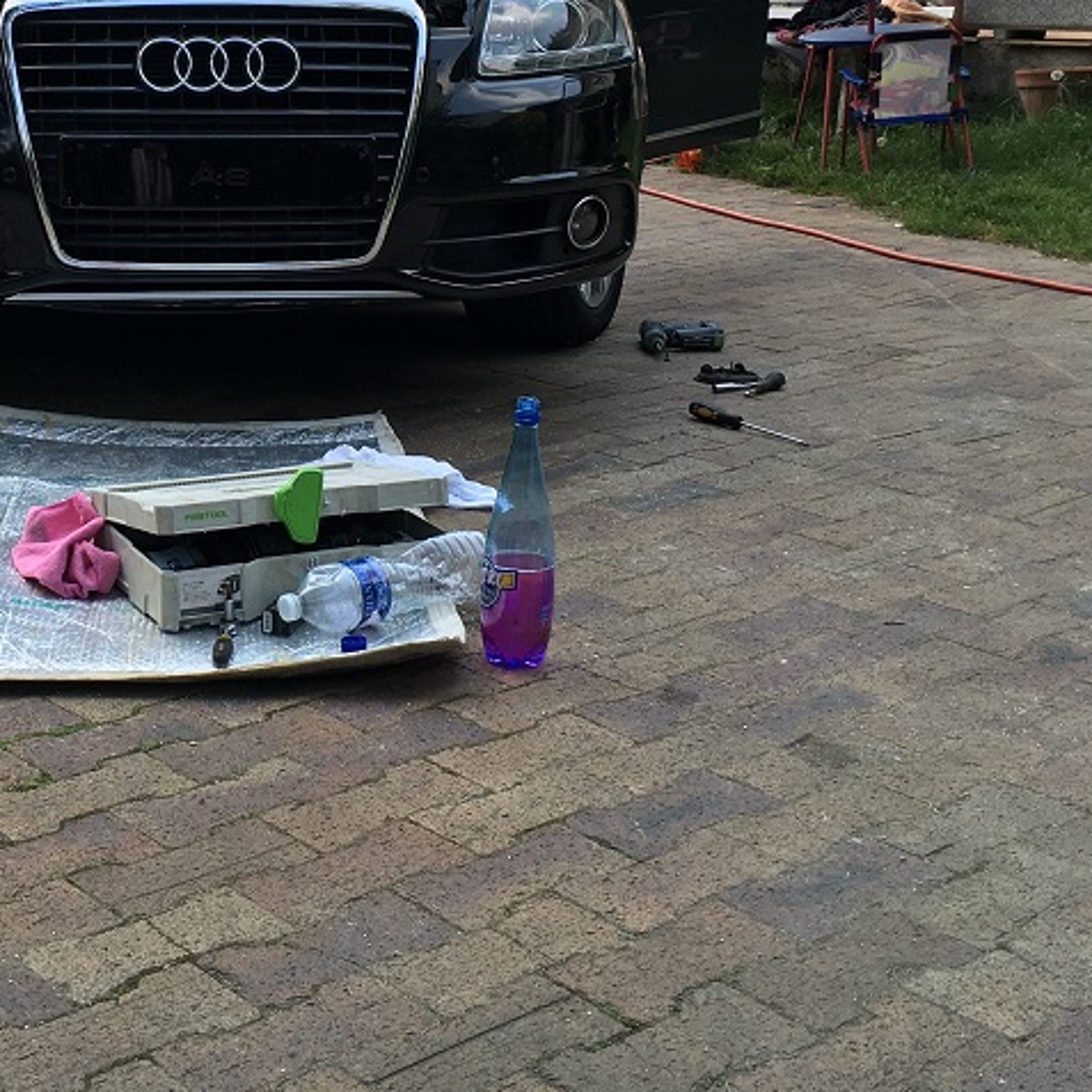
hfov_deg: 30.3
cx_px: 206
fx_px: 1963
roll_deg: -1.1
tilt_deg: -7.1
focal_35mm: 55
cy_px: 236
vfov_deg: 30.4
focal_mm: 4.15
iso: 25
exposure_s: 1/545
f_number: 2.2
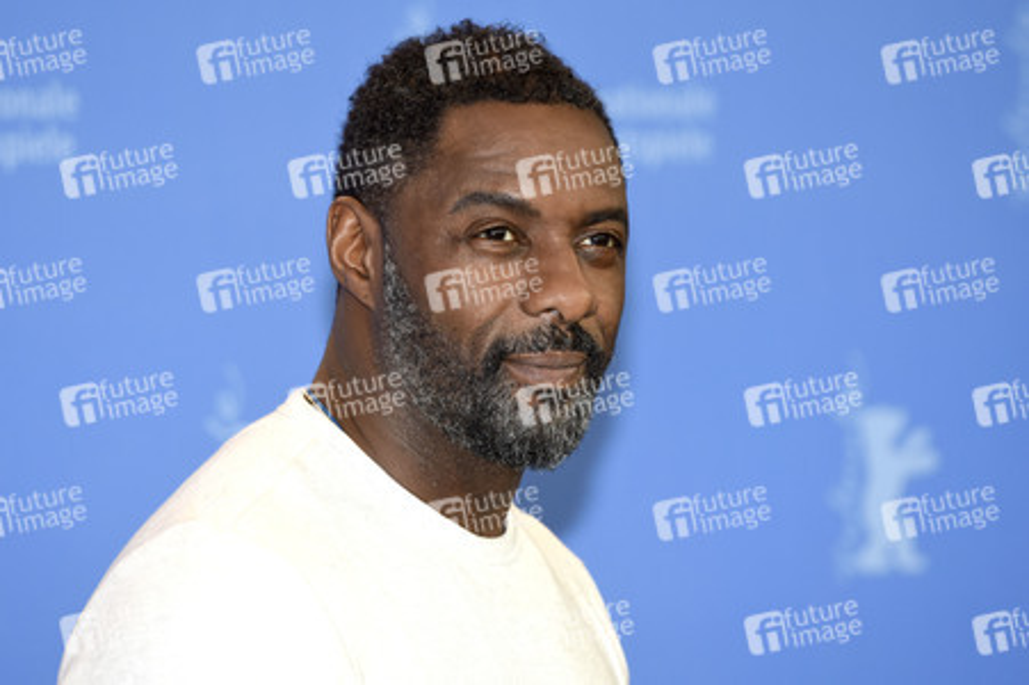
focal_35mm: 292
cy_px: 342
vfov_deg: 4.7
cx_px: 514
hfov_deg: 7.0
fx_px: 8354
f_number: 3.5
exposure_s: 1/400
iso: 640
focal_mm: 195
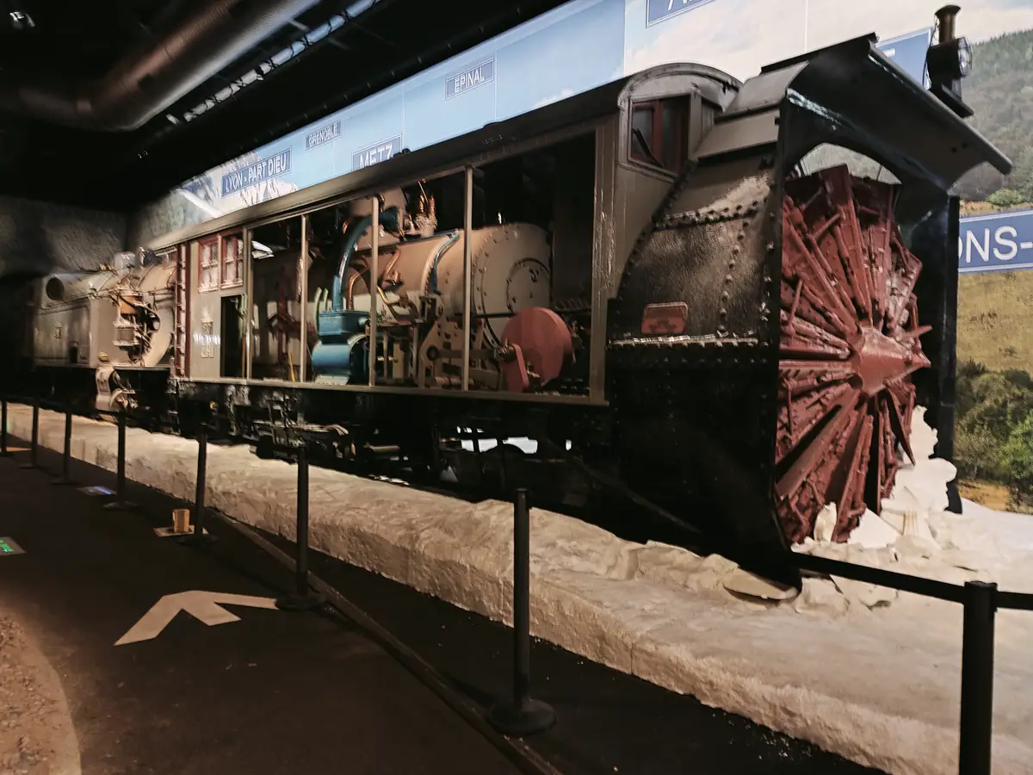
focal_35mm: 24
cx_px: 516
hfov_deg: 71.6
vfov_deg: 56.8
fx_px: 716
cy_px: 388
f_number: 1.89
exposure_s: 1/13
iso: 1848
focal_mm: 5.89
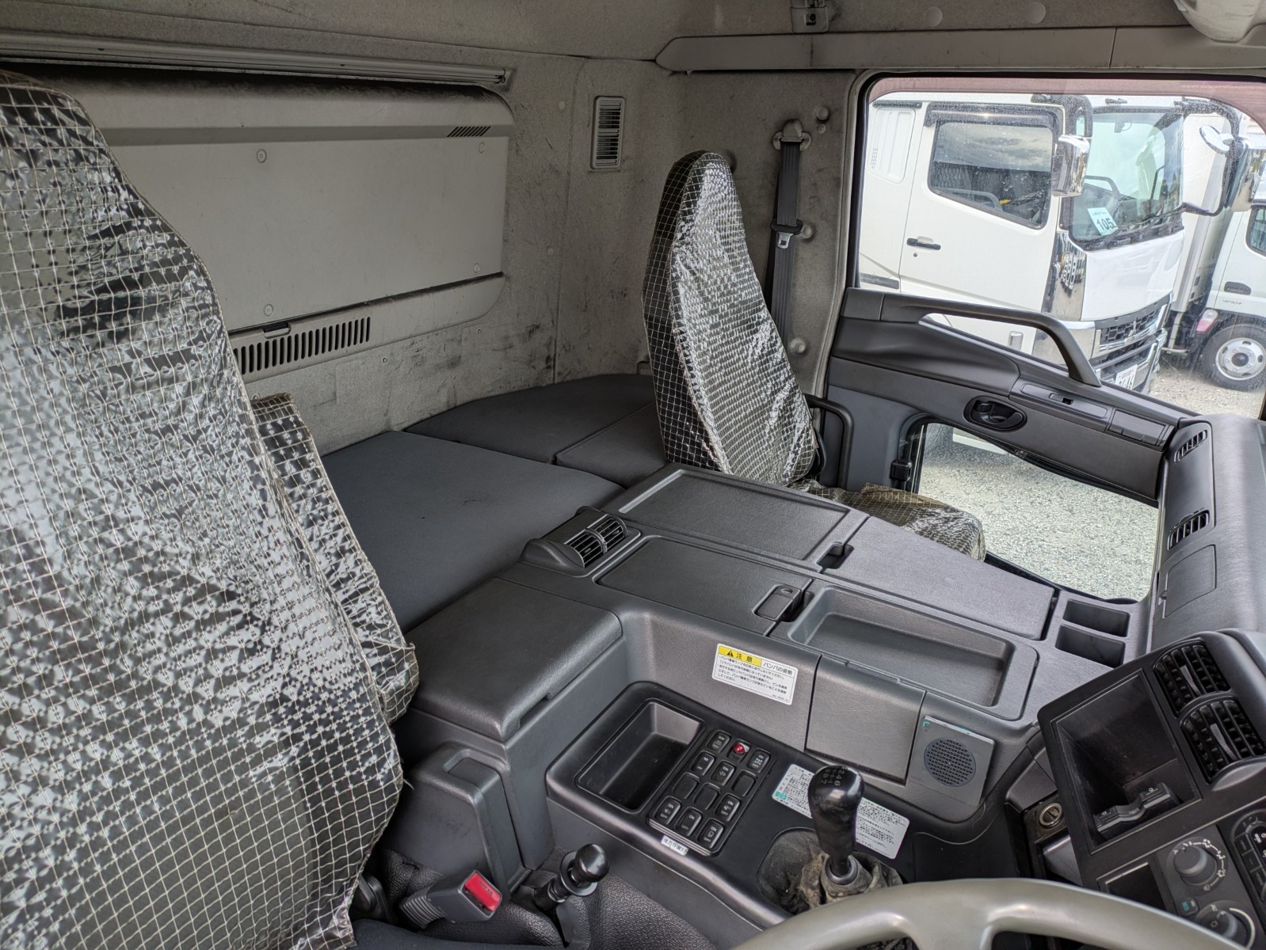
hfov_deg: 69.4
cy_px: 475
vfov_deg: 54.9
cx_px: 633
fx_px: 915
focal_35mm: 25
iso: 45
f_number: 1.89
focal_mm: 5.43
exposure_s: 1/329
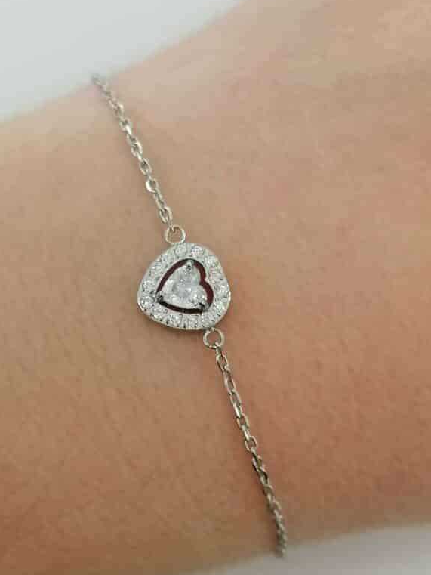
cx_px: 191
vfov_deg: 27.7
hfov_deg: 21.0
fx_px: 1162
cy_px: 243
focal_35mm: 70
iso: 125
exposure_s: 1/50
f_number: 1.8
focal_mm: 4.75
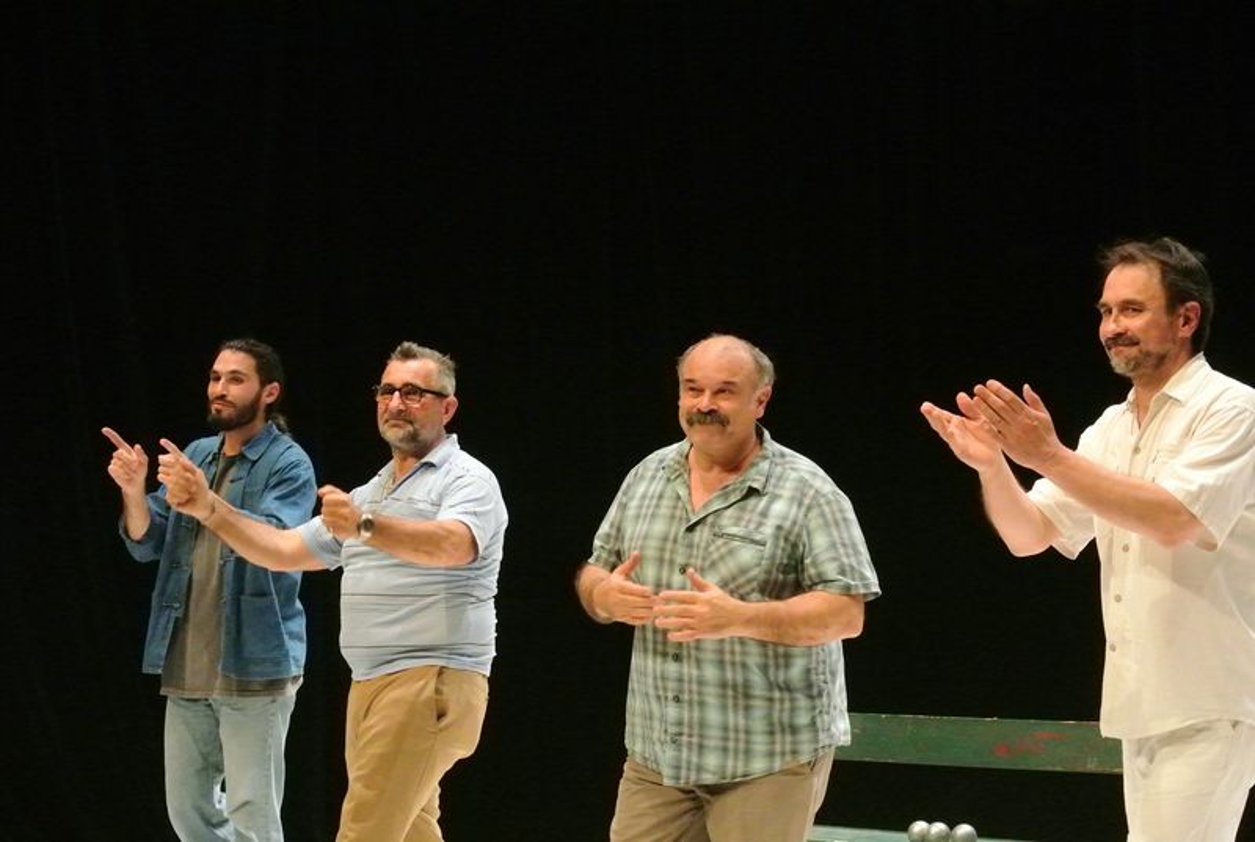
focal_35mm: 97
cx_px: 628
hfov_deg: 21.0
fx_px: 3388
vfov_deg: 14.2
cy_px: 421
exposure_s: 1/400
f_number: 5
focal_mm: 36.1
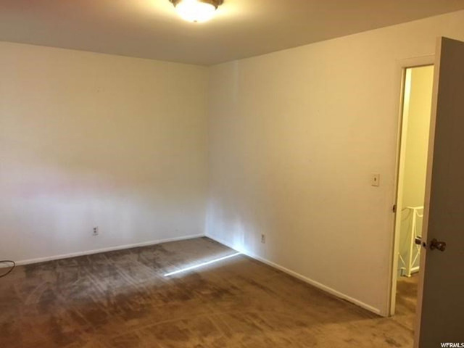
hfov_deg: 61.7
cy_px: 174
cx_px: 232
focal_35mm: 29
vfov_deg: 48.2
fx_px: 389
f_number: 2.2
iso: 200
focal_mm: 4.15
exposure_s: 1/24
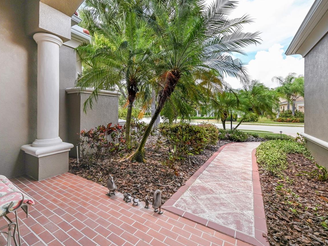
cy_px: 106
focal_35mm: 16
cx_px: 137
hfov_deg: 93.7
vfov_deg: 77.7
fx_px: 152
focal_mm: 12
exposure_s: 1/160
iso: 800
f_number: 8
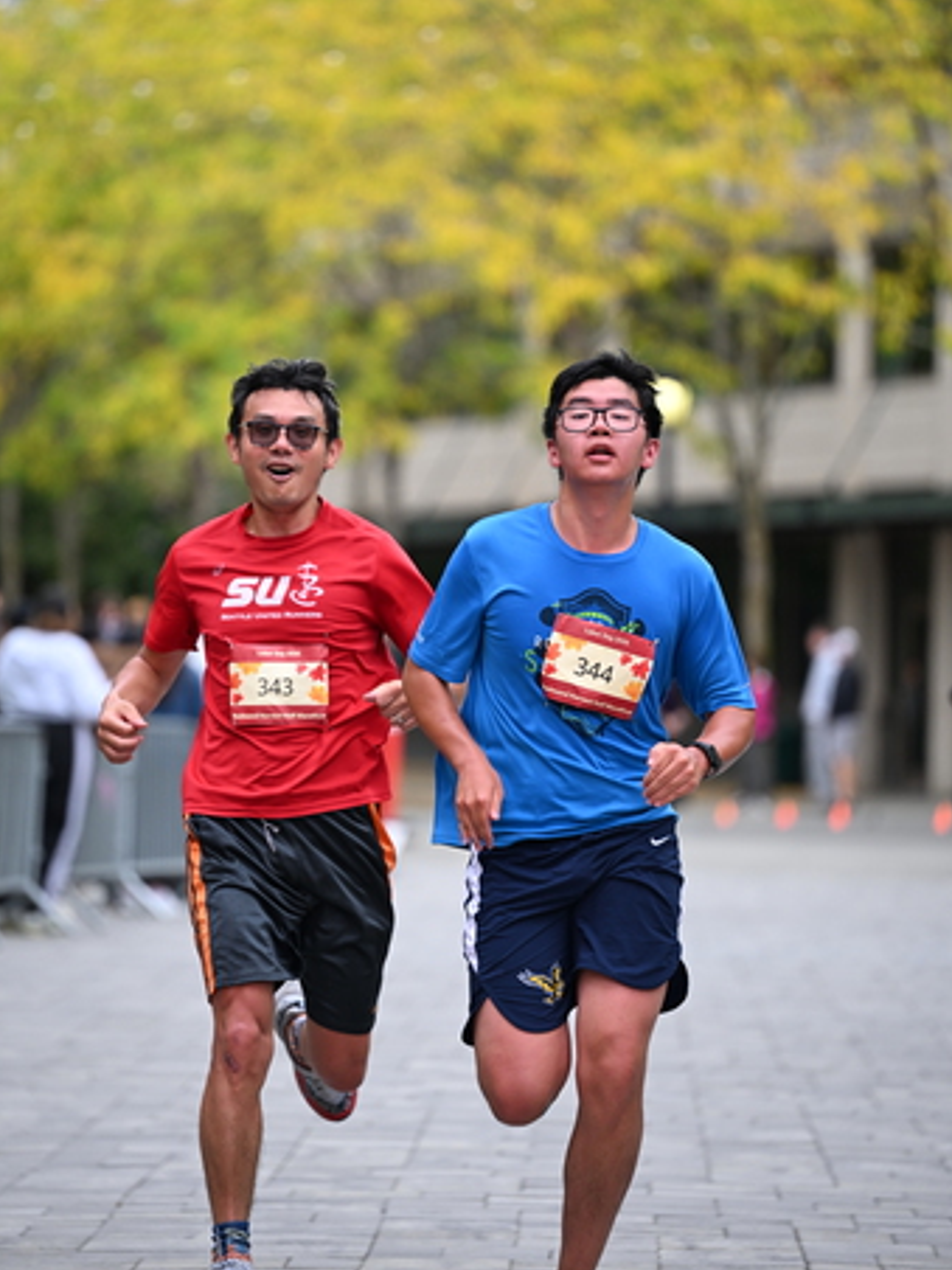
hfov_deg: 7.7
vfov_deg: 10.2
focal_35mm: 193
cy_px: 562
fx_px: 7077
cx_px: 451
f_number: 2.8
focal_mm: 165
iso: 640
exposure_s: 1/2000
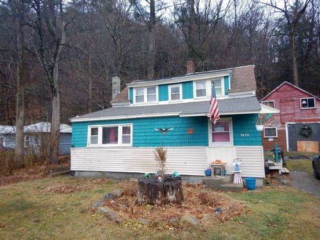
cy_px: 120
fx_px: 222
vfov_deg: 56.8
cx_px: 160
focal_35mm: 24
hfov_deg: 71.6
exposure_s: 1/40
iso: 125
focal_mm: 4.3
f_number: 2.8
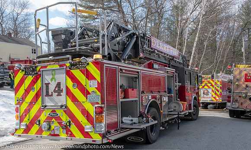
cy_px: 84
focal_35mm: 34
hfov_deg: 57.2
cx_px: 126
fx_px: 230
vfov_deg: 36.1
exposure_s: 1/500
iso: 640
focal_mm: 22
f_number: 9
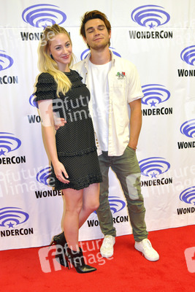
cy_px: 146
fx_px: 292
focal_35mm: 36
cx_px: 98
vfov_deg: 53.1
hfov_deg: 36.9
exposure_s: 1/60
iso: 1000
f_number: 4.5
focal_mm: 24
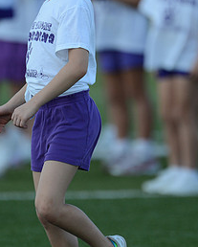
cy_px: 67
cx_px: 69
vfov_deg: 1.7
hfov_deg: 1.3
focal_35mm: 1159
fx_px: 8475
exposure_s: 1/1600
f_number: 4
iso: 800
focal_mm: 550
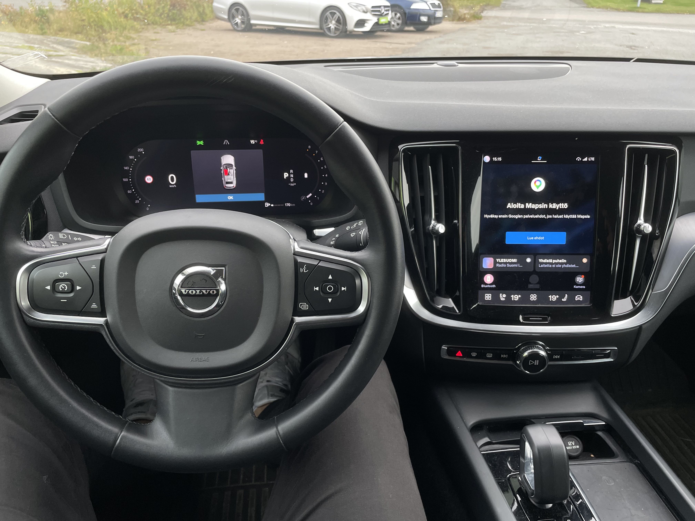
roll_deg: +0.2
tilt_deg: -28.8
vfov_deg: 53.1
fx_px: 522
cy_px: 260
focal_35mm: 26
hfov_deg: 67.3
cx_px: 348
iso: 125
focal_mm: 4.2
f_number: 1.6
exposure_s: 1/115
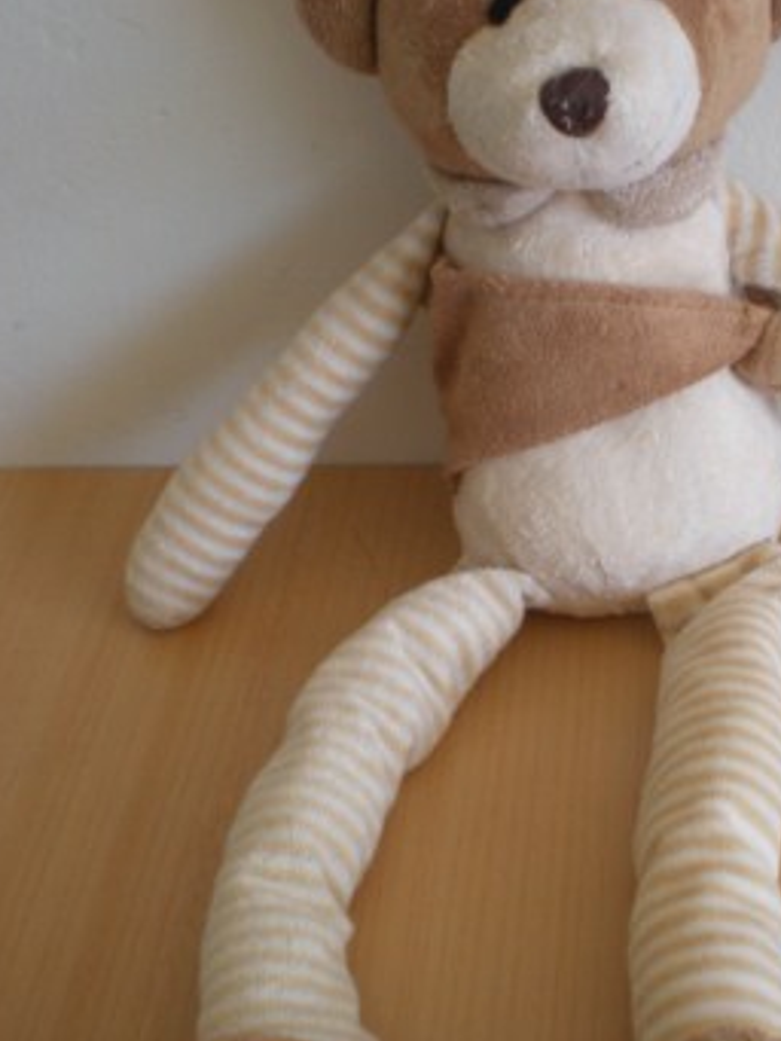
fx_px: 1744
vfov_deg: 33.2
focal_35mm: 58
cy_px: 568
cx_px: 564
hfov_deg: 25.0
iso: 64
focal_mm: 6.3
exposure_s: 1/57
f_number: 3.1
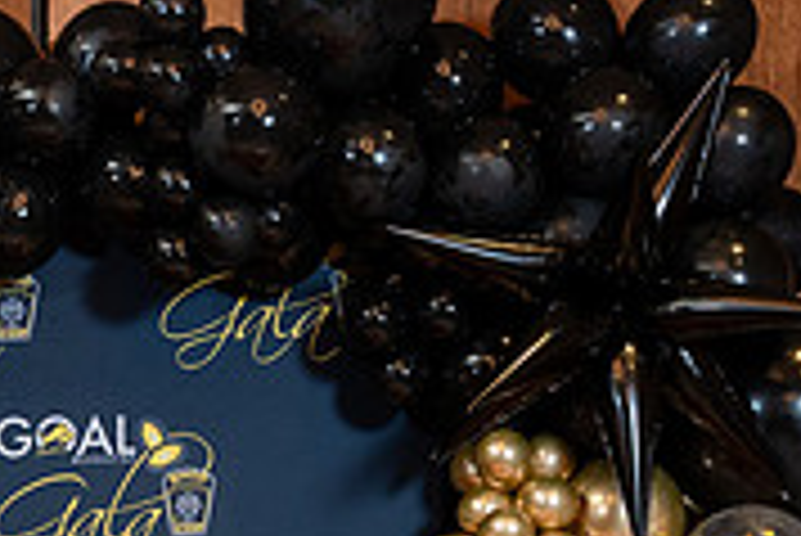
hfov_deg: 20.7
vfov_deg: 14.3
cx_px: -144
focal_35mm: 92
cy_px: 678
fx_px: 2049
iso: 1600
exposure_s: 1/200
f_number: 3.5
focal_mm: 28
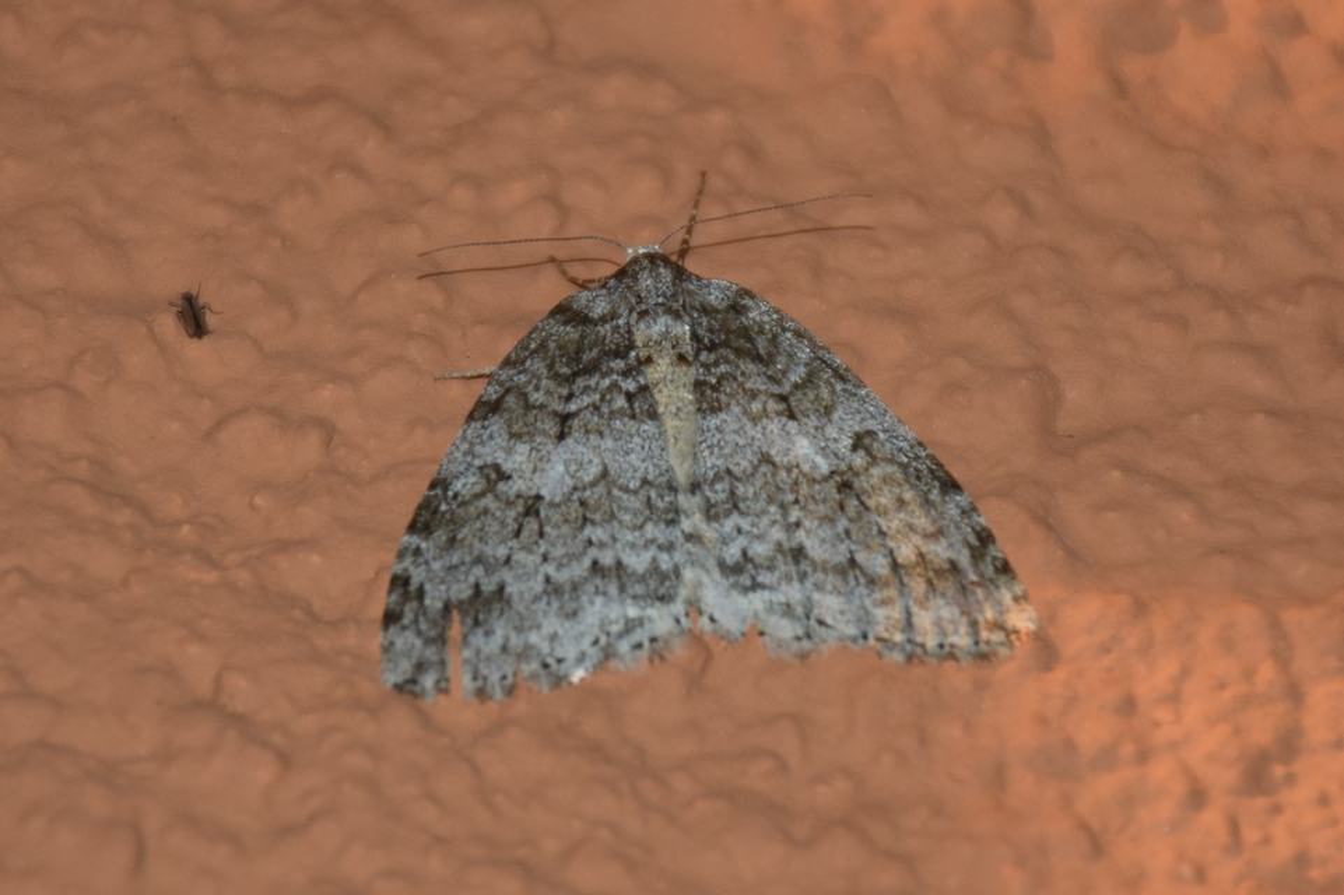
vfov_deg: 6.5
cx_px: 672
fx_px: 7837
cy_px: 448
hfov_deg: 9.8
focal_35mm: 210
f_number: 5.6
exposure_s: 1/60
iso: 320
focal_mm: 140
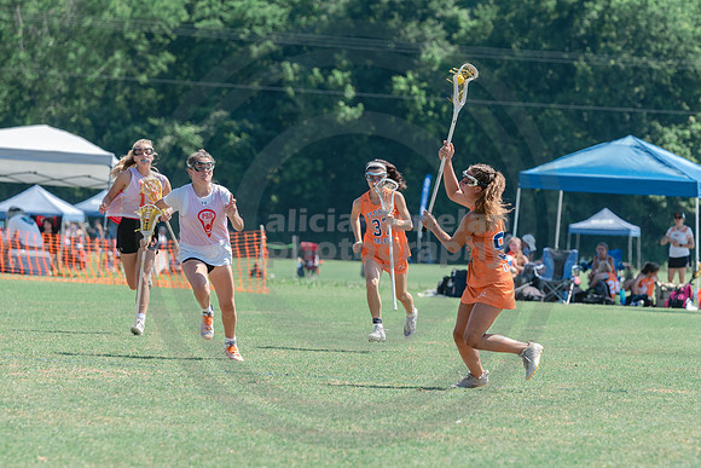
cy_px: 273
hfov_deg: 7.3
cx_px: 409
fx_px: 5501
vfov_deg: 4.9
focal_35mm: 282
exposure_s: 1/1250
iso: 400
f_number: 4.5
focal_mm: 185
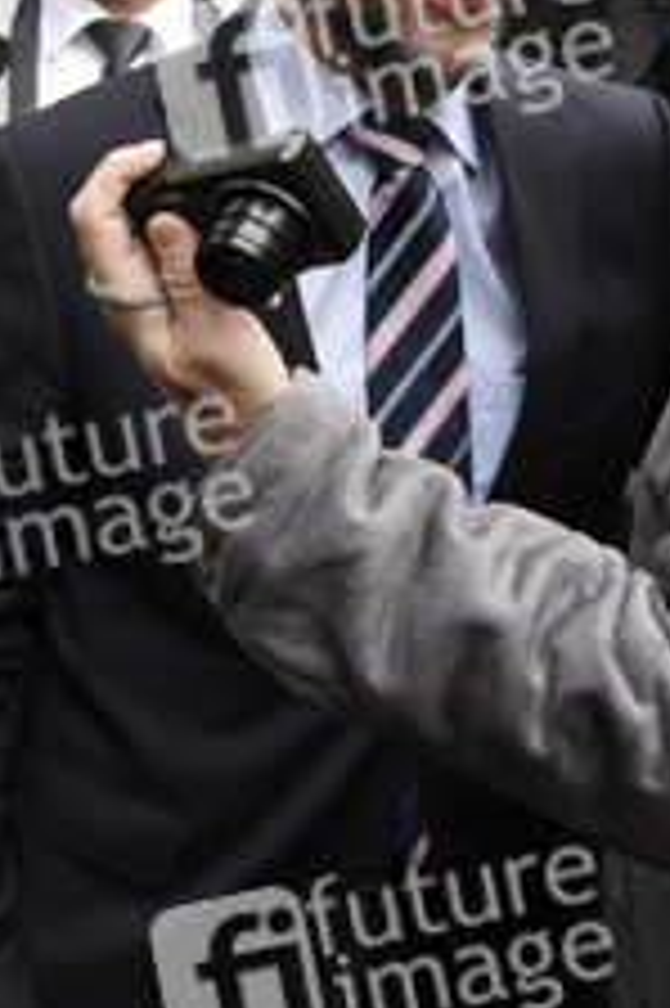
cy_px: 279
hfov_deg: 16.5
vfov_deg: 24.6
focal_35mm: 82
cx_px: 513
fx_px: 2293
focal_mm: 46
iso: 200
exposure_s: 1/125
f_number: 5.6
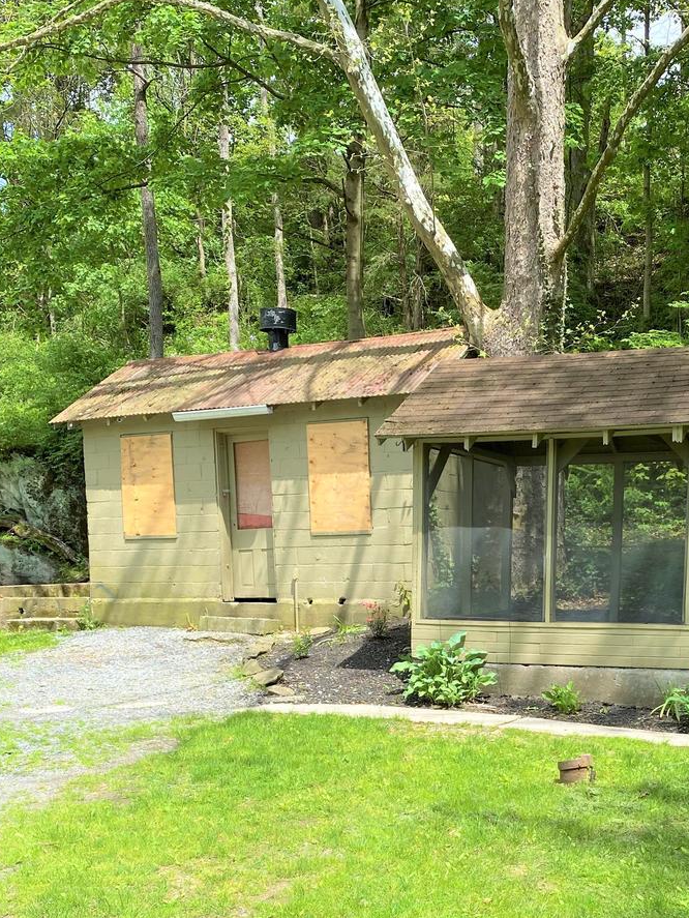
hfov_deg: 31.8
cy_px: 721
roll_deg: +0.0
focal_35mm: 45
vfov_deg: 40.5
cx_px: 482
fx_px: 1193
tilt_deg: -5.0
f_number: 1.8
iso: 32
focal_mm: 4.25
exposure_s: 1/864
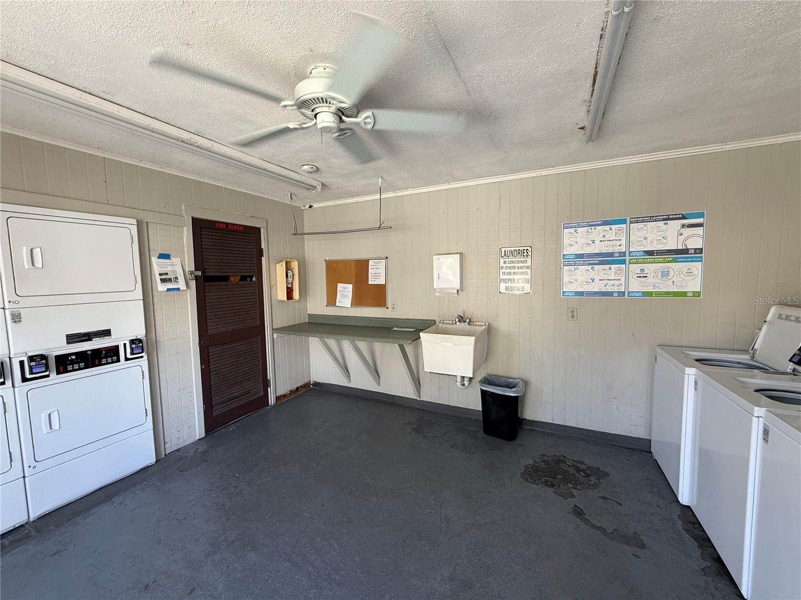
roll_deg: +0.6
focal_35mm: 14
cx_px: 400
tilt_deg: -3.4
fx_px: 324
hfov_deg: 102.1
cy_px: 300
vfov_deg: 85.7
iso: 100
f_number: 2.2
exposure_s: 1/99
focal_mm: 2.22
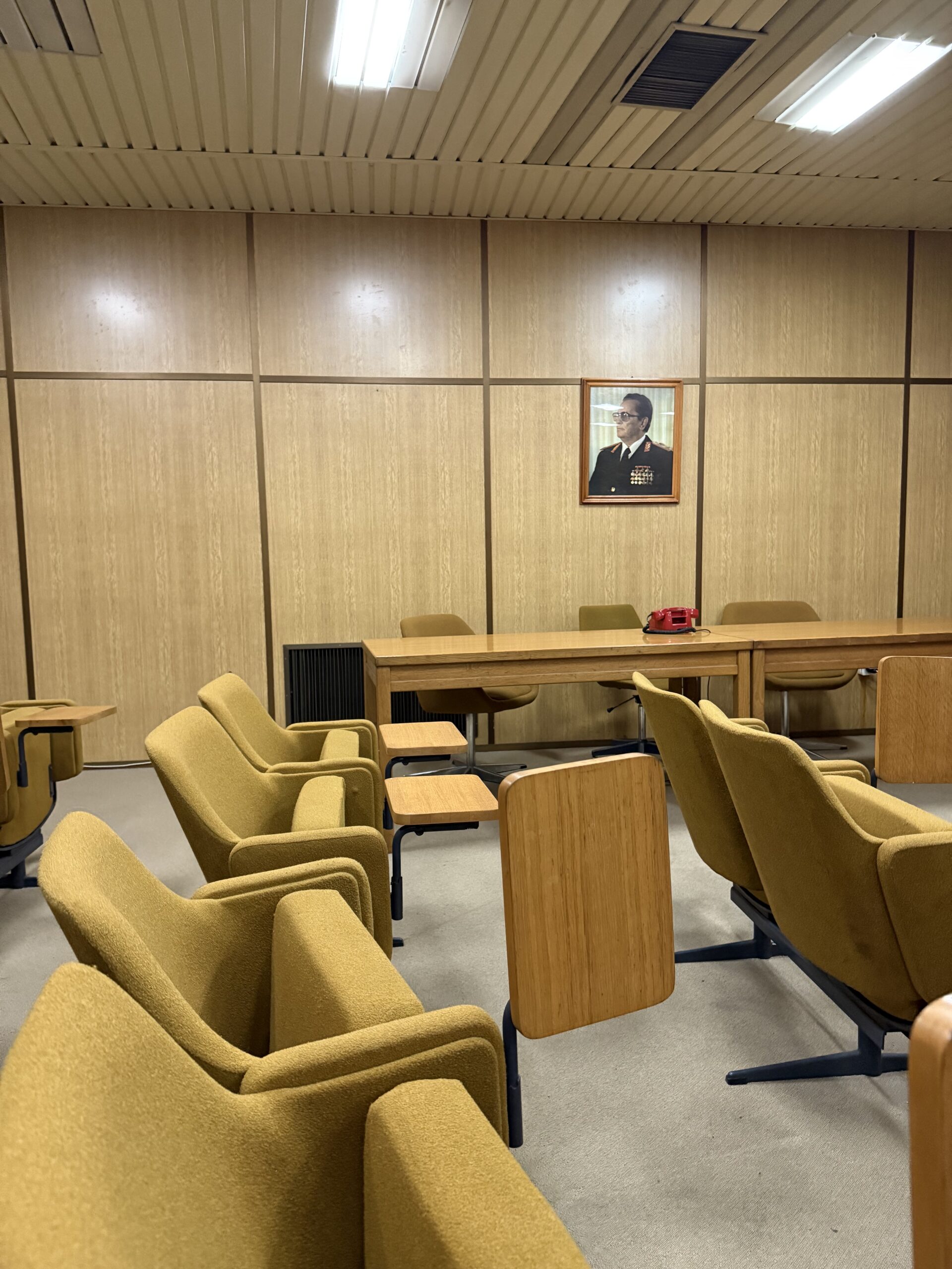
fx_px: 880
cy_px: 634
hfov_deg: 56.8
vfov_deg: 71.6
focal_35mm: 24
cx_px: 476
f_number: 1.78
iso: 800
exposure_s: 1/50
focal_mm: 6.76
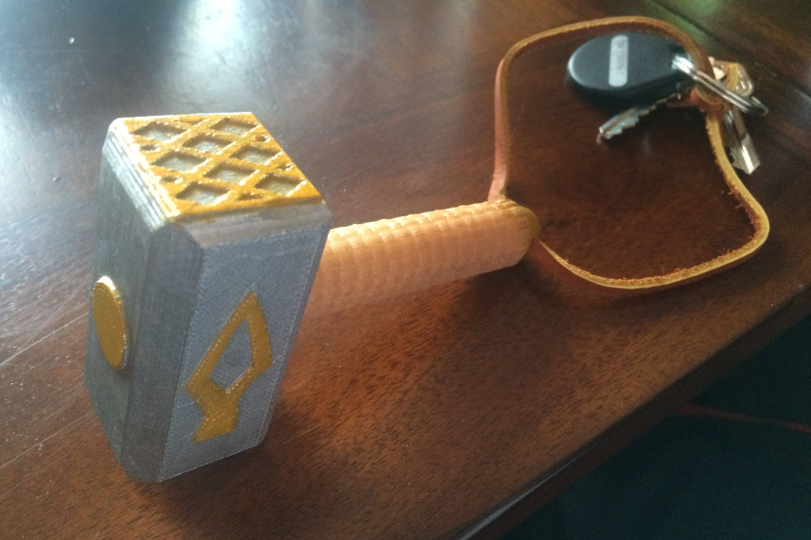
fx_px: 698
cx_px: 410
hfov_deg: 60.3
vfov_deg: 42.3
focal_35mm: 31
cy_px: 242
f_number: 2.2
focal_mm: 4.15
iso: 320
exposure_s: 1/30
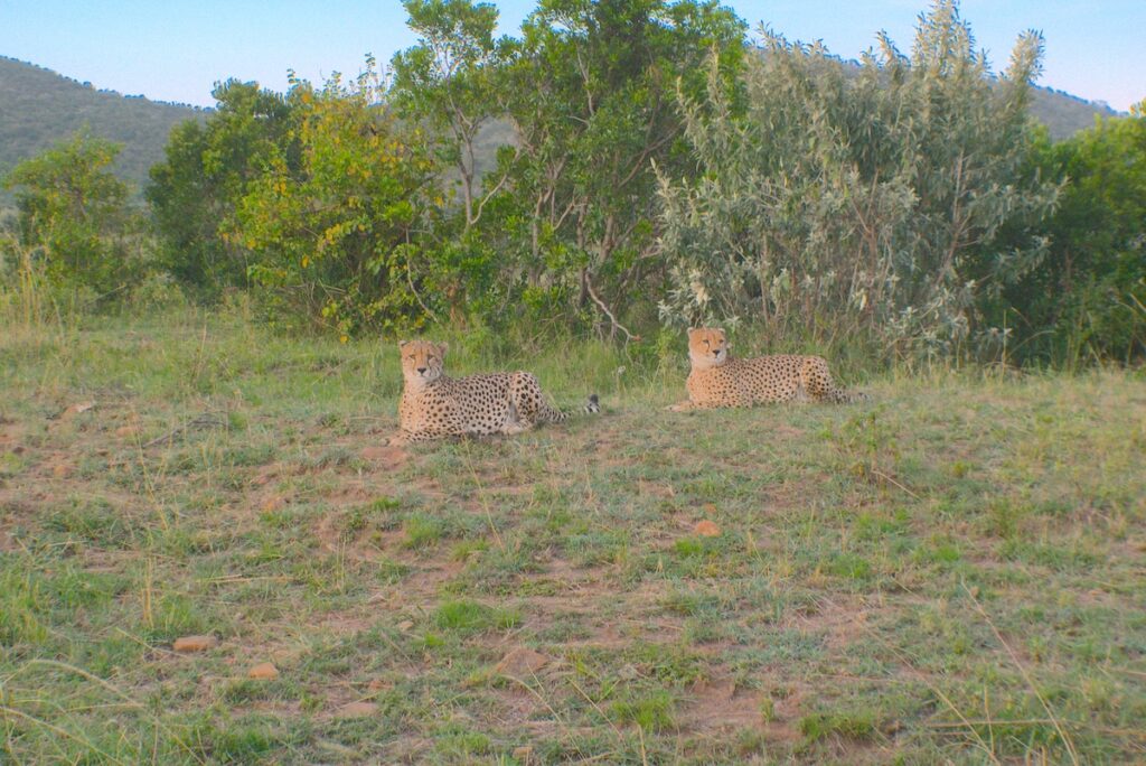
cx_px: 573
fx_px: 2628
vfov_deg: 16.6
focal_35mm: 82
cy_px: 383
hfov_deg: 24.6
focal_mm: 55
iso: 400
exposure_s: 1/30
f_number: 10
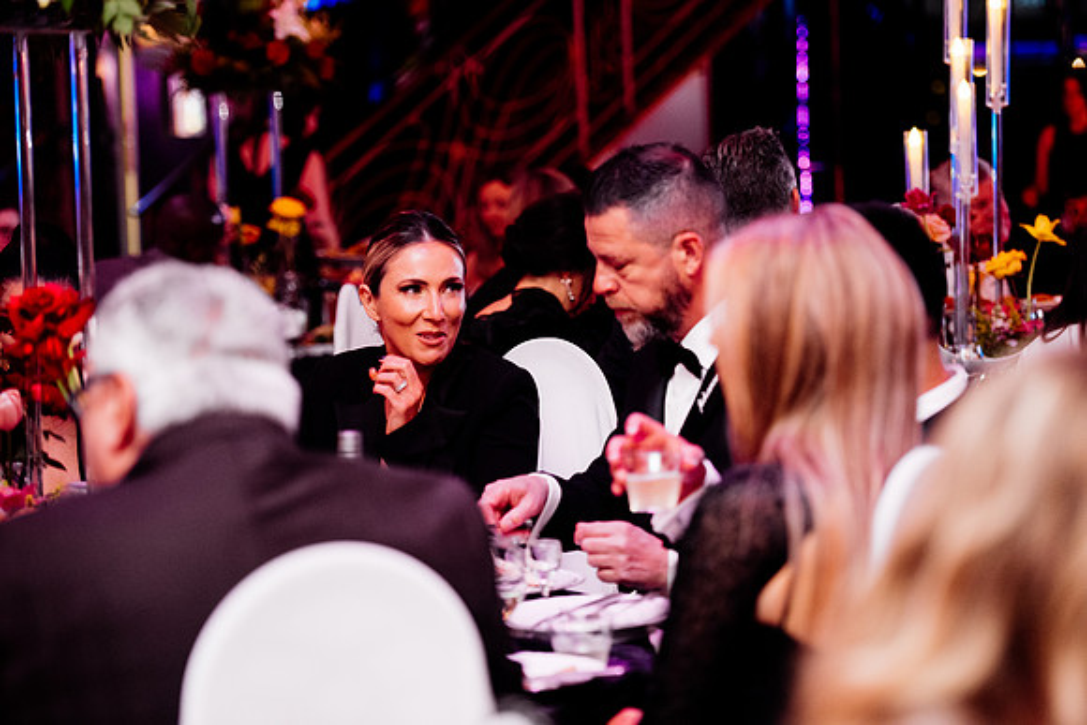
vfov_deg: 13.4
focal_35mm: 102
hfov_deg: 20.0
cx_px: 544
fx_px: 3080
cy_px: 362
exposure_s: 1/200
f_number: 2.8
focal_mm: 102
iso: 3200
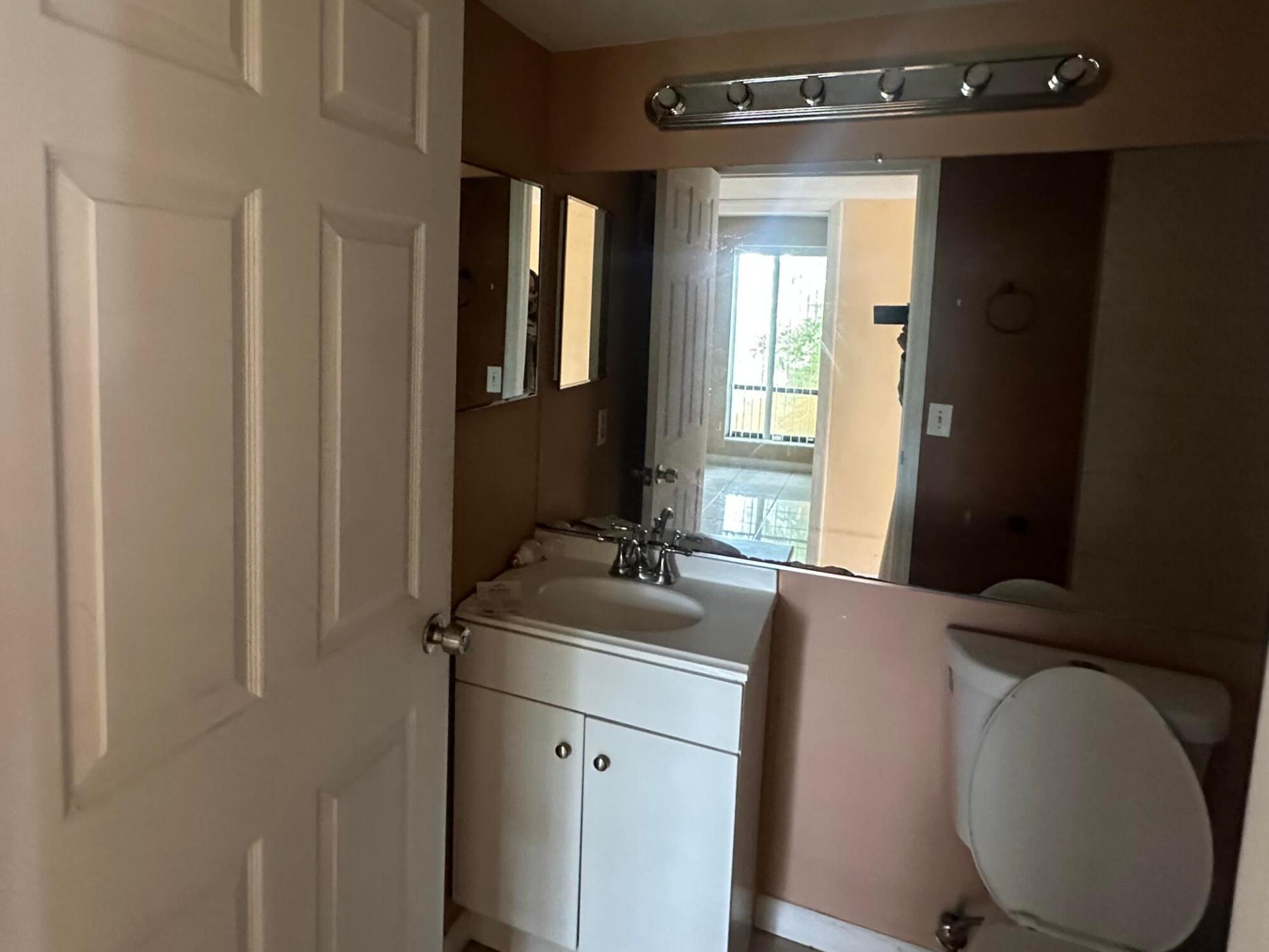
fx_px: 770
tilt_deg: -6.2
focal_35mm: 21
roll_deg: -2.3
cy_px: 378
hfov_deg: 78.5
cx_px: 541
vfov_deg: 62.8
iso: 800
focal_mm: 2.22
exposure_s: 1/60
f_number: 2.2
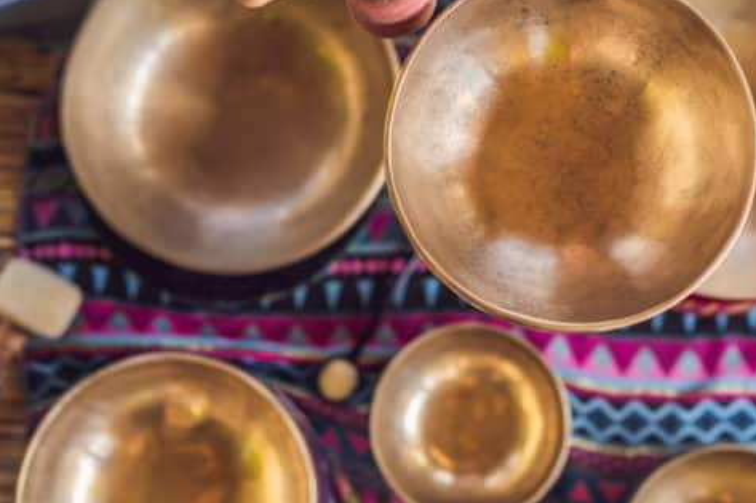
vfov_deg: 14.6
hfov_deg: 21.8
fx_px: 1952
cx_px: 510
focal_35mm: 93
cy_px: 87
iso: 100
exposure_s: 1/200
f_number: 2.8
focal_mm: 55
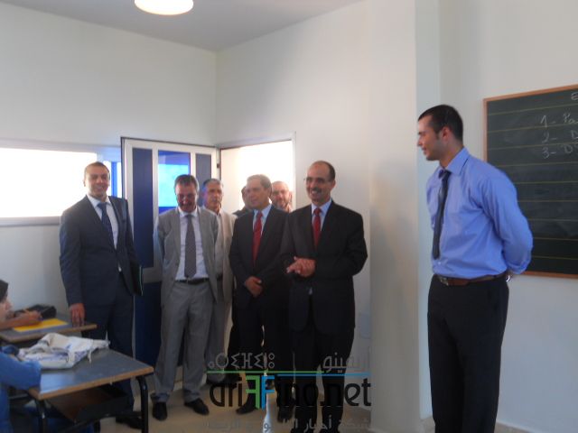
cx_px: 289
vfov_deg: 44.2
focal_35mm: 32
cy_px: 216
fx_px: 534
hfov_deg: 56.8
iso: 80
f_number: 3.5
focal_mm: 5.8
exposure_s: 1/30
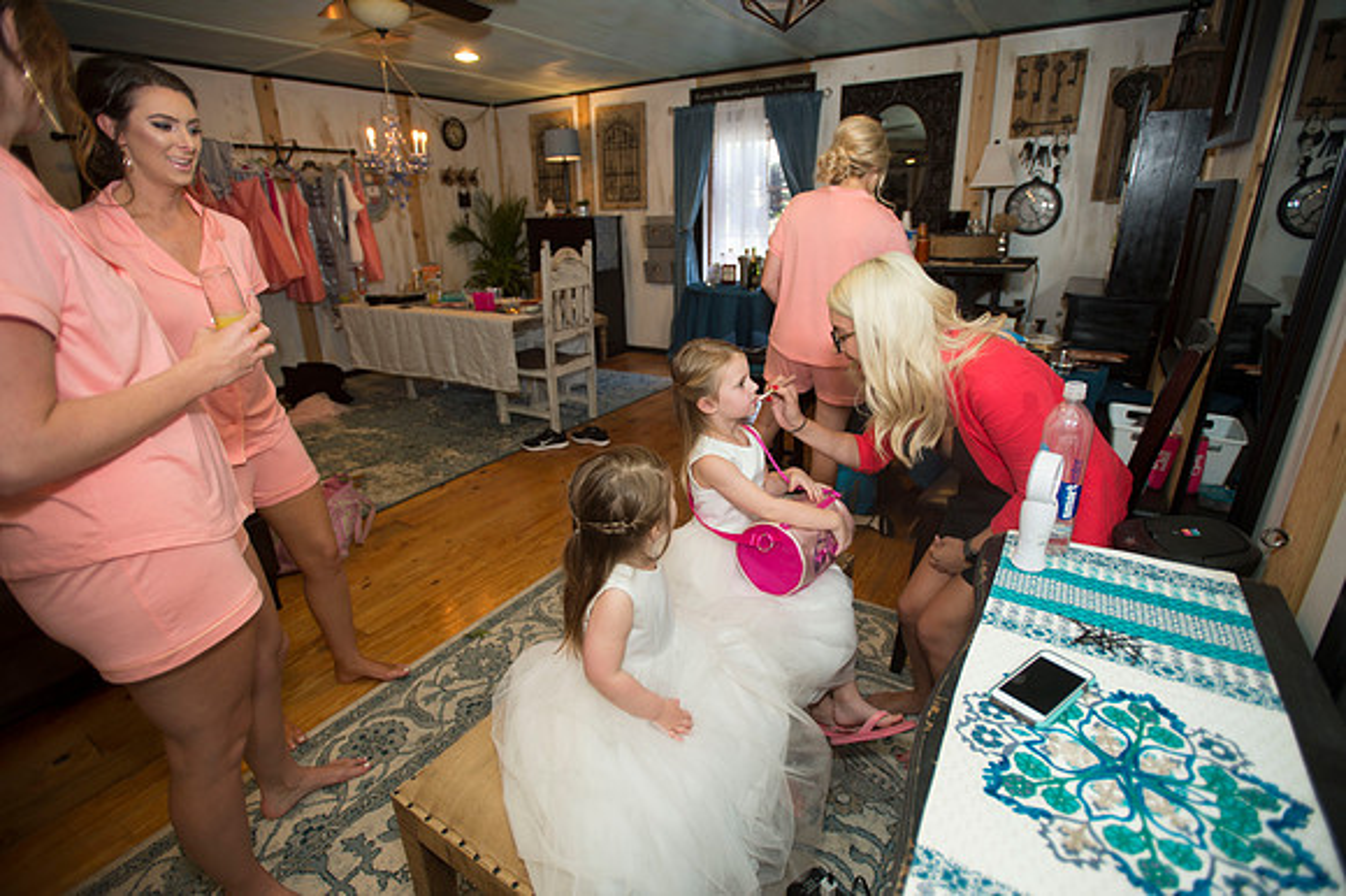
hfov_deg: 93.3
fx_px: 635
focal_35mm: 17
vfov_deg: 70.4
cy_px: 448
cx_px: 673
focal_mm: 17
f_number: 2.8
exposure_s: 1/100
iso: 320
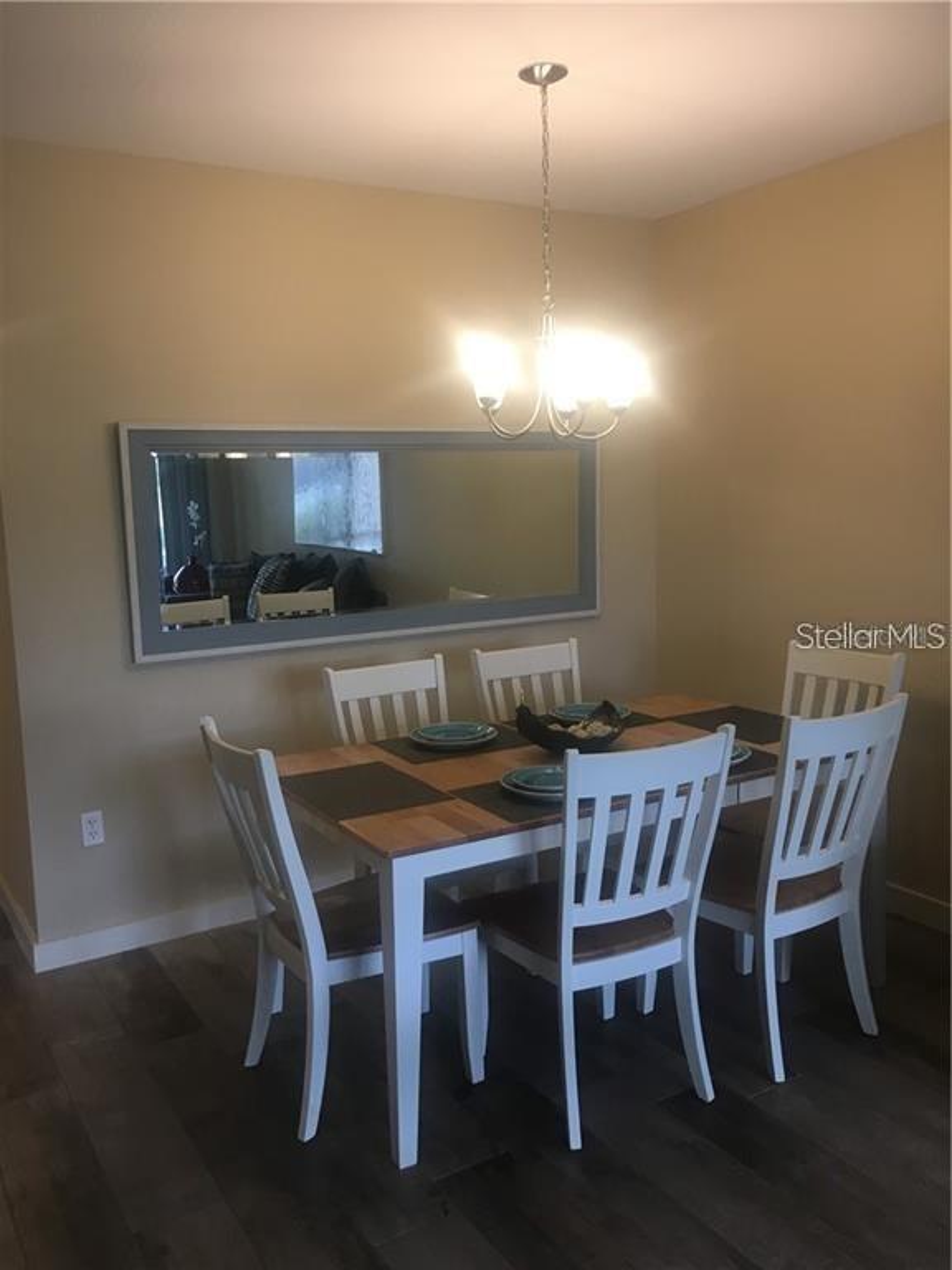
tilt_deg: -7.8
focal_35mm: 29
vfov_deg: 61.7
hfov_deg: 48.2
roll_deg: +2.1
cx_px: 476
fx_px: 1063
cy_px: 635
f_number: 2.2
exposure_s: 1/30
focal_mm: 4.15
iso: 32
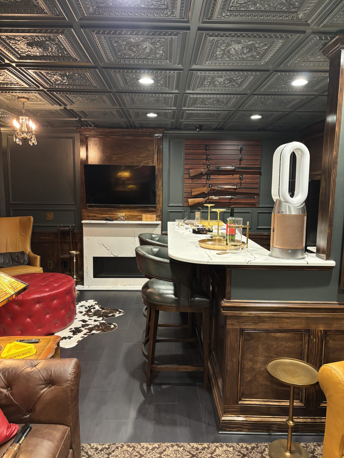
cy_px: 229
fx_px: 345
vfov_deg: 67.3
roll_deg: -1.3
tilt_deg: -7.8
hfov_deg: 53.1
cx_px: 172
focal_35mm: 26
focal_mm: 5.96
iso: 400
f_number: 1.6
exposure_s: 1/40
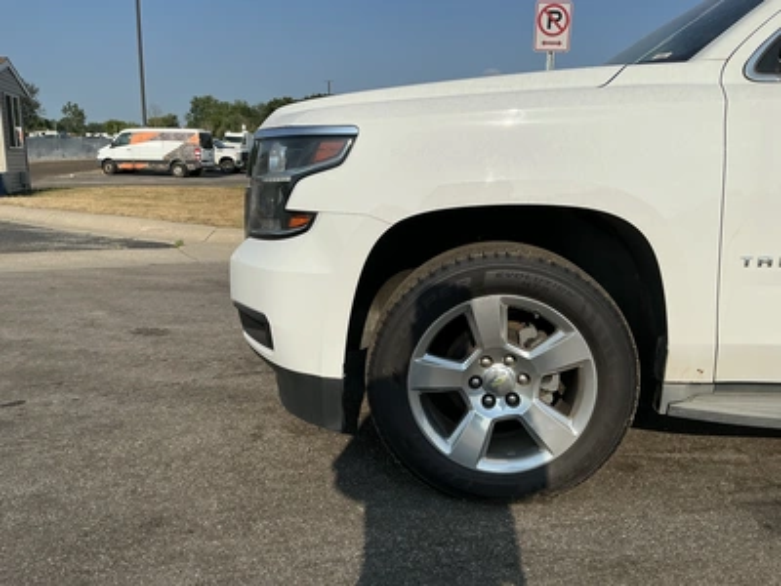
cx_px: 390
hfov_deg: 63.4
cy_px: 293
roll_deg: -0.2
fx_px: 632
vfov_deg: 49.7
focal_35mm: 28
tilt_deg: -11.8
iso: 25
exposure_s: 1/3788
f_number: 1.8
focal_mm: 3
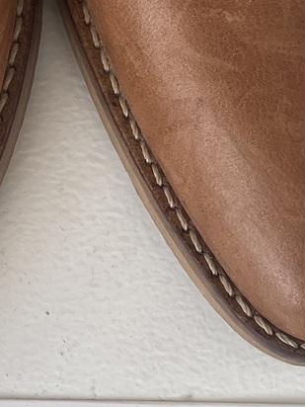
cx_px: 24
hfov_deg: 14.5
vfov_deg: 19.4
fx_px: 1187
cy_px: 159
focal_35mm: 101
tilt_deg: -78.4
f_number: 1.6
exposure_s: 1/121
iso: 80
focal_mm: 4.2
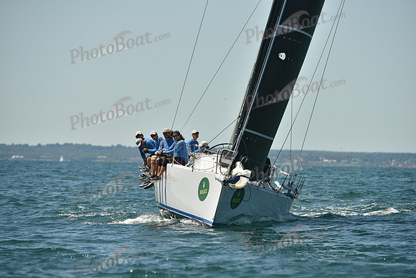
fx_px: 4045
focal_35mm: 350
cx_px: 208
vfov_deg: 3.9
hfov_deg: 5.9
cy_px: 139
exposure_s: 1/1250
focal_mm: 350
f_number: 6.3
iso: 250
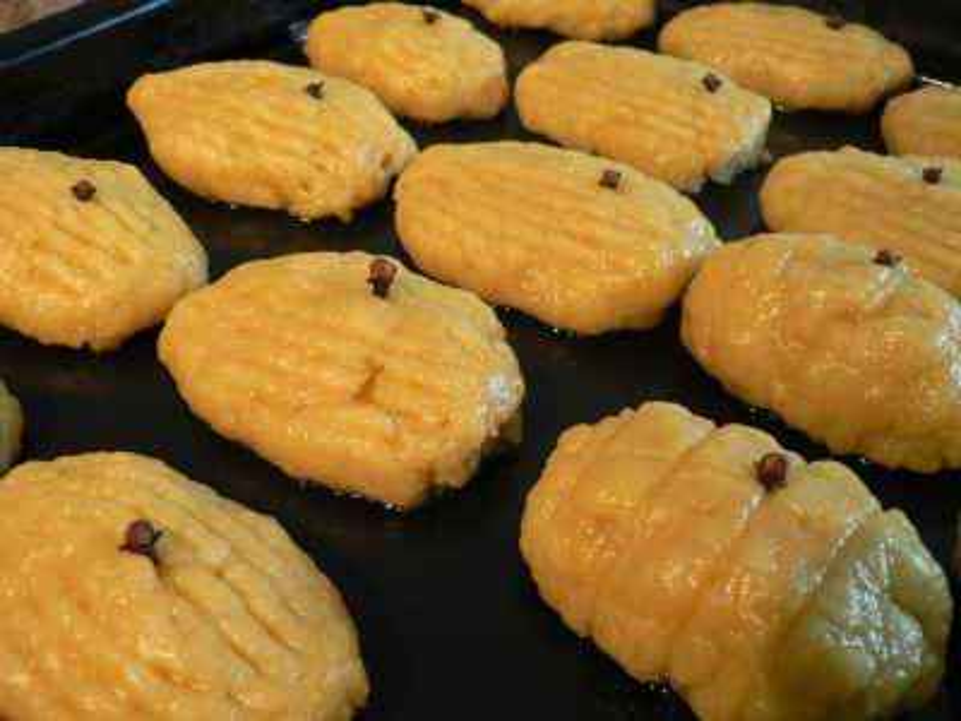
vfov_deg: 39.7
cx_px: 480
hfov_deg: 51.4
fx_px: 999
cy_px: 360
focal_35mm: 36
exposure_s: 1/15
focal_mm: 6
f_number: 2.8
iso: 200
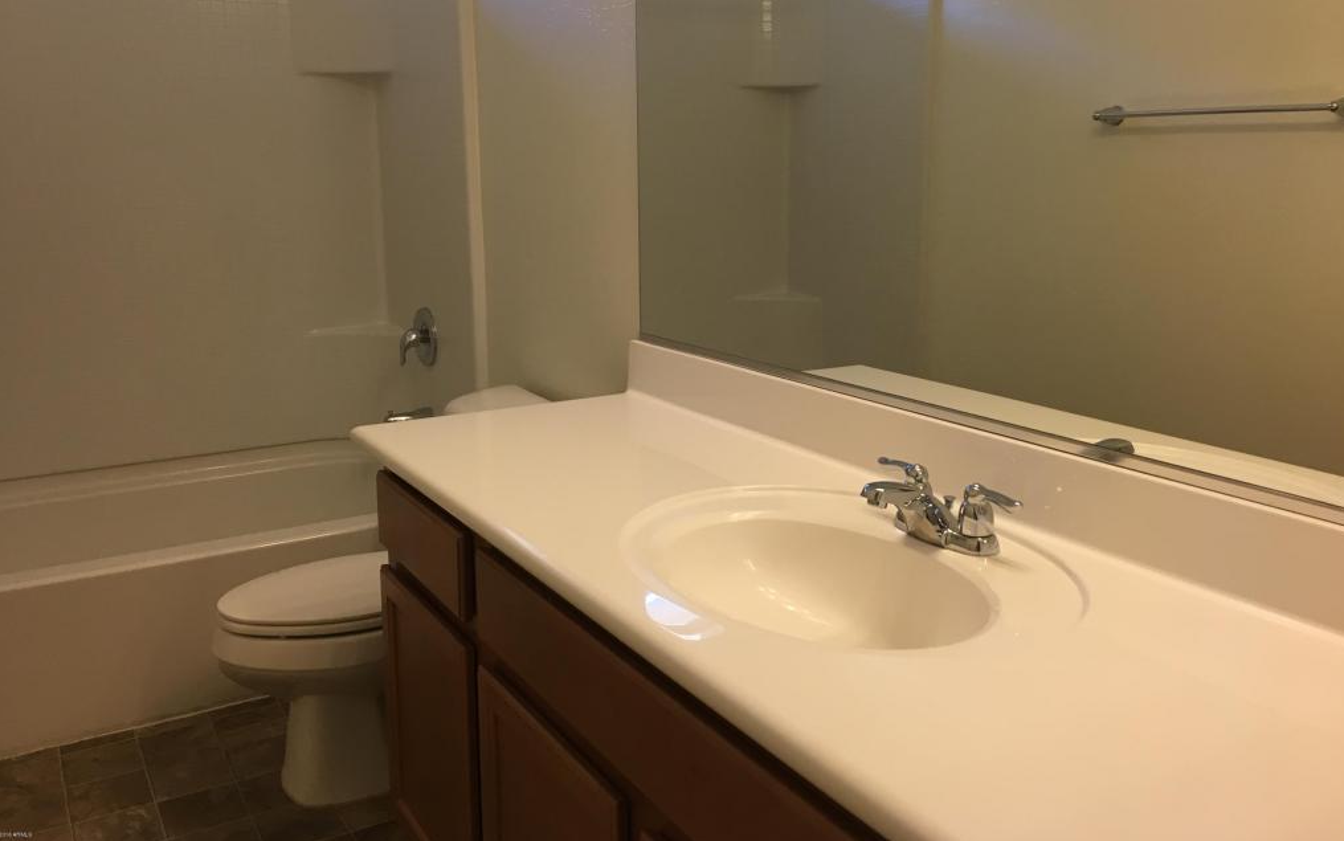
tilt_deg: -8.1
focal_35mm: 31
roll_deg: +0.2
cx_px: 674
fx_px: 1136
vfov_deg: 40.5
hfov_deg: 61.2
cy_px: 358
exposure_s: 1/30
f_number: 2.2
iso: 50
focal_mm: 4.15
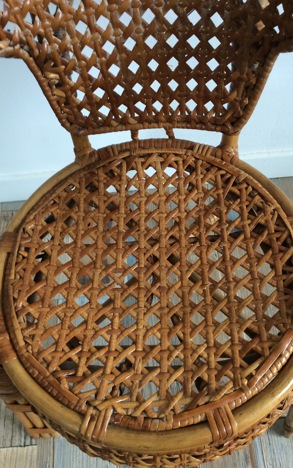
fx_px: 434
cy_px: 234
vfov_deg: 56.7
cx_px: 162
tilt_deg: -62.6
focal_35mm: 34
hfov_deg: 37.2
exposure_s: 1/25
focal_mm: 3.3
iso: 50
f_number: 2.4
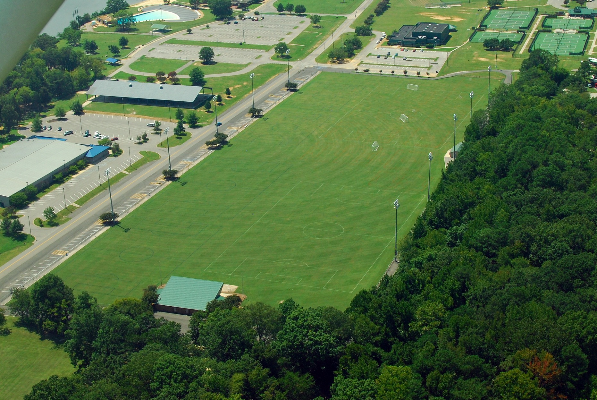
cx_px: 298
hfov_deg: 47.9
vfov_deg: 33.1
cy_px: 200
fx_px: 673
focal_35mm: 40
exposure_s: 1/320
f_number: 9
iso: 200
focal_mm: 27
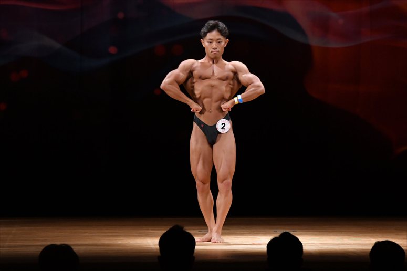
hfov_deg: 8.6
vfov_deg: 5.7
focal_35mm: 240
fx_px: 2712
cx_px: 204
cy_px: 136
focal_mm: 160
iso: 3200
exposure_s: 1/400
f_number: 5.6
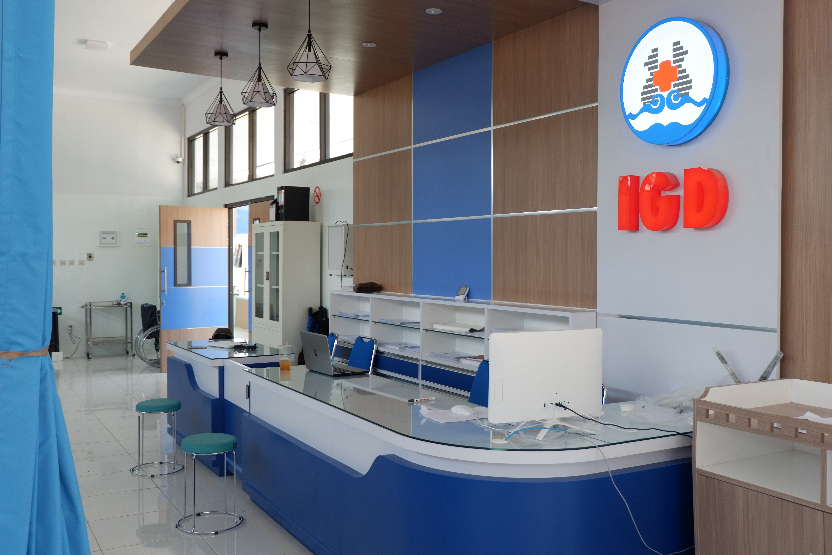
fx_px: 763
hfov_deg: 57.2
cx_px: 416
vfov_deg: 40.0
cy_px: 278
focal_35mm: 33
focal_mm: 22.2
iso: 400
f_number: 4
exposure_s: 1/170
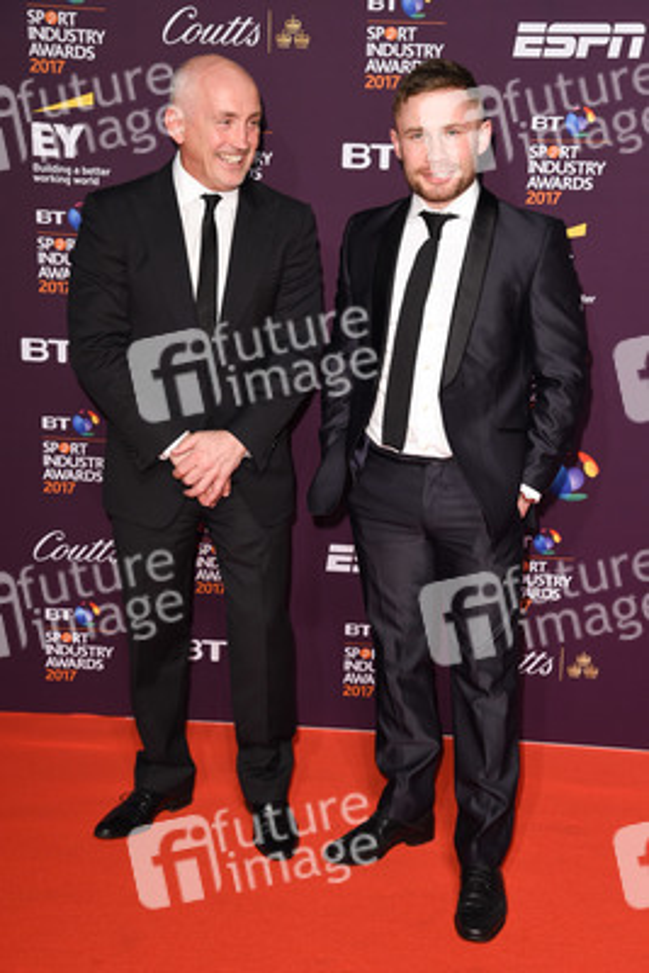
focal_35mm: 58
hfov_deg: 23.4
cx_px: 324
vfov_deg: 34.5
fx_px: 1567
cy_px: 486
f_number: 5.6
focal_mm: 58
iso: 640
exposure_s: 1/250
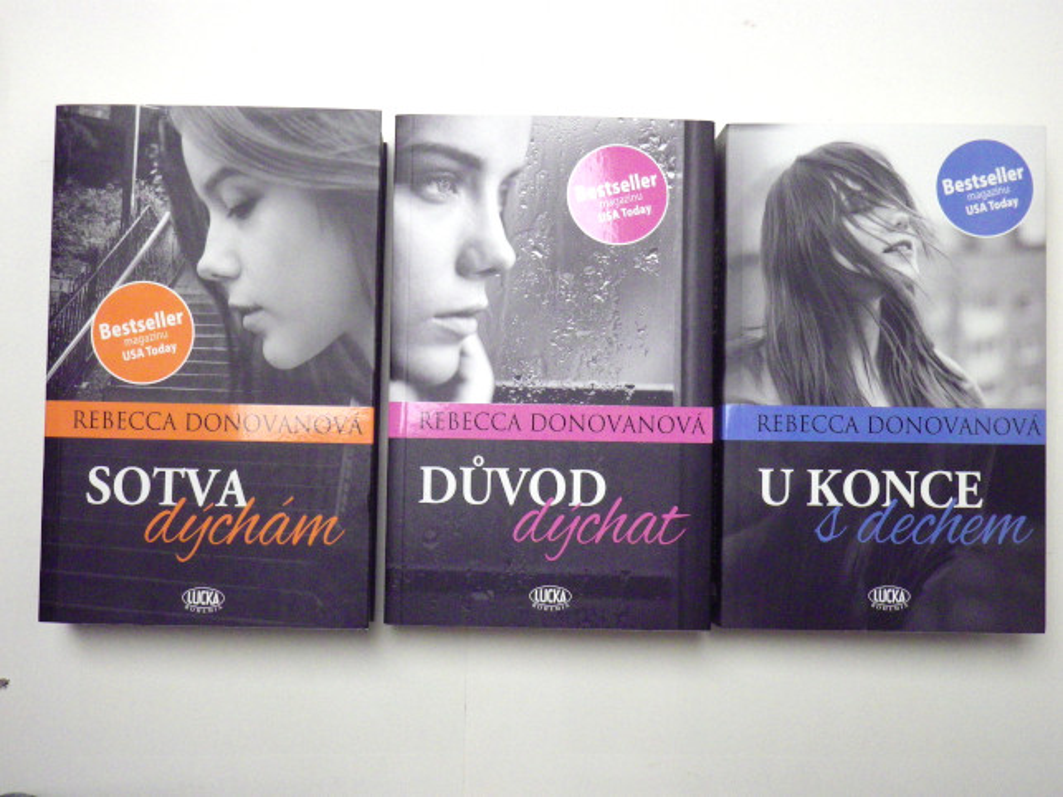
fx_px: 1259
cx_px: 532
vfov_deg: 35.1
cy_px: 398
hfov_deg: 45.8
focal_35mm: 41
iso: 500
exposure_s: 1/50
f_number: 3.9
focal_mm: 7.3
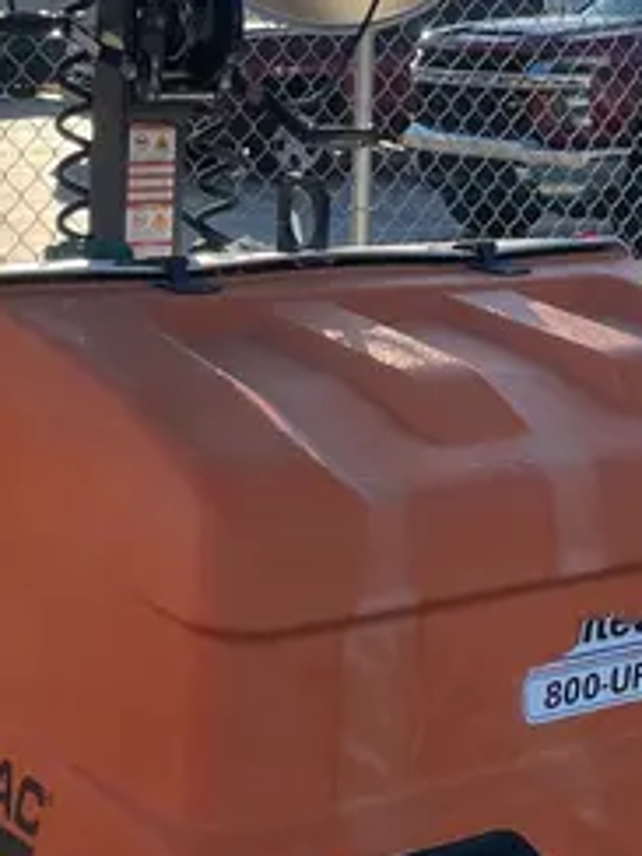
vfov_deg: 24.7
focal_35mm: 78
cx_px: 382
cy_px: 198
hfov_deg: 18.9
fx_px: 1929
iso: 32
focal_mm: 4.2
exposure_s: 1/2564
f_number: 1.6
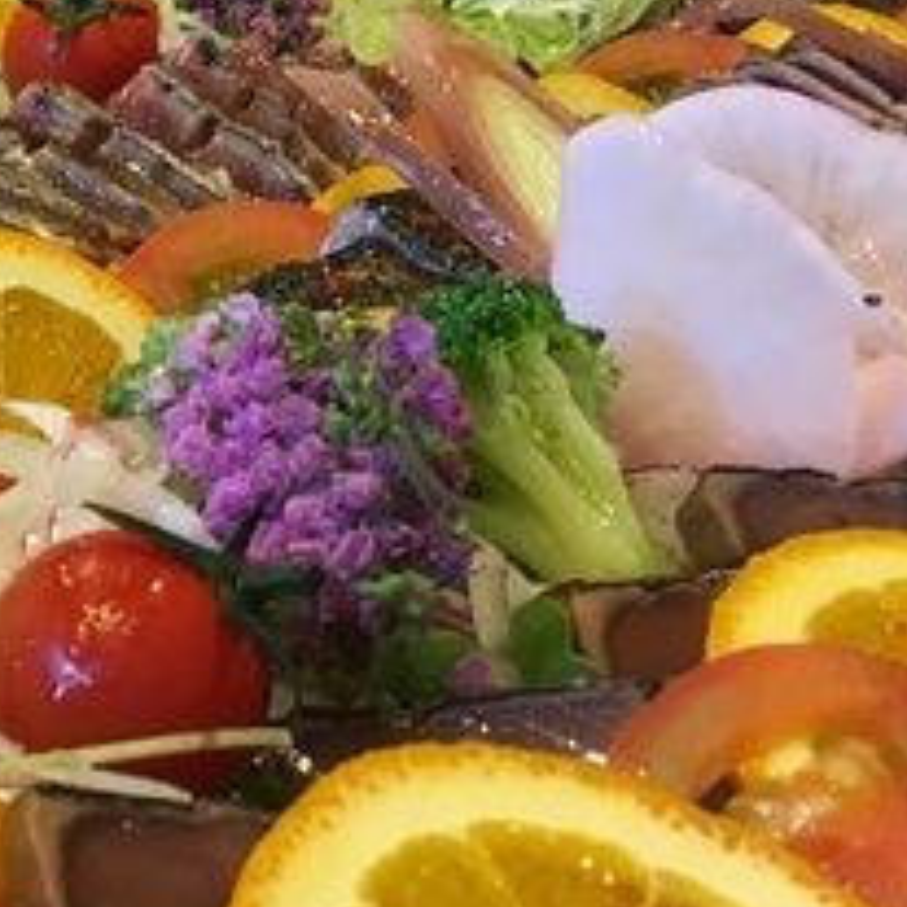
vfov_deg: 17.2
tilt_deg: -18.0
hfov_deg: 15.8
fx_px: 2994
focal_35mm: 101
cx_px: -458
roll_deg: -2.7
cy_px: 467
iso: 50
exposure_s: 1/30
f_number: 2.2
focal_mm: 4.15
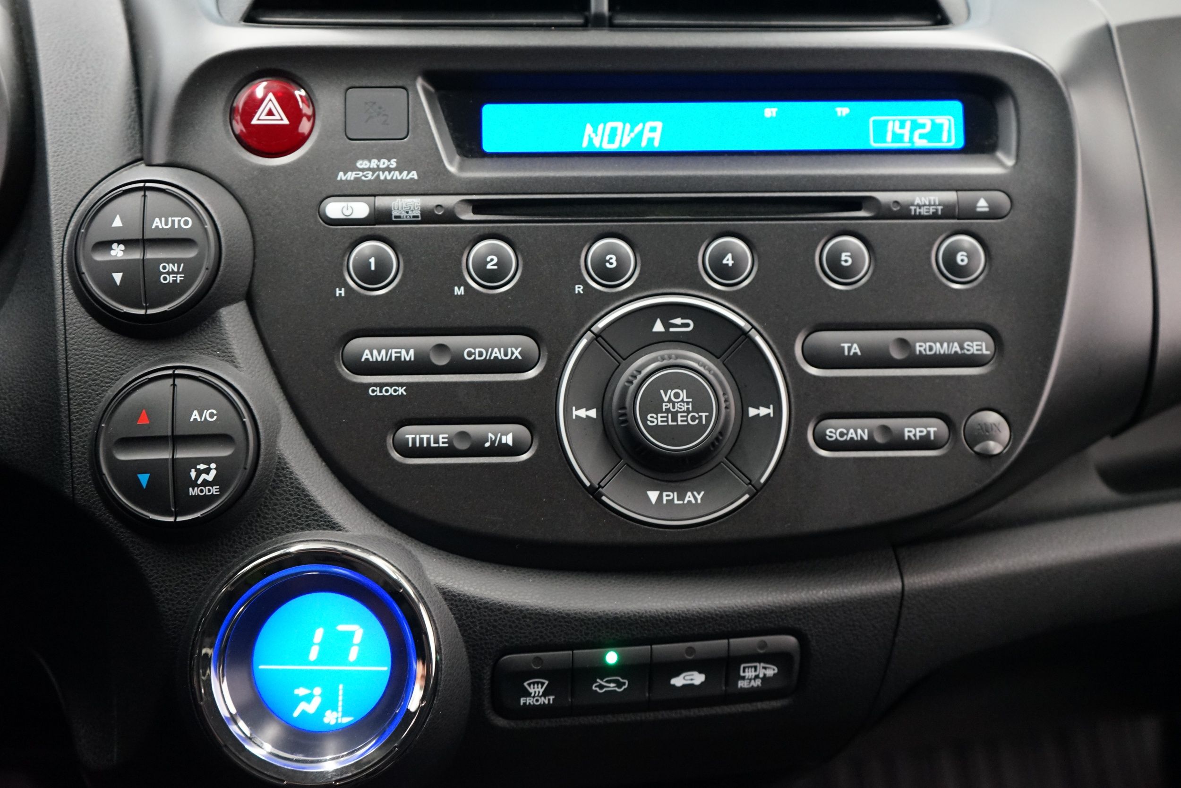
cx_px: 590
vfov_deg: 35.9
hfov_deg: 51.9
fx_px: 1214
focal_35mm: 37
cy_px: 394
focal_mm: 37
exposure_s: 1/60
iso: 3200
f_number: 4
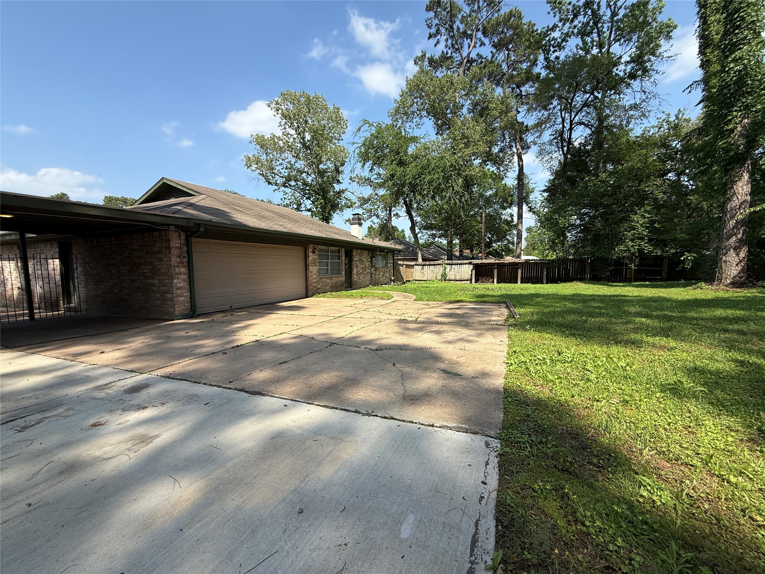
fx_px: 309
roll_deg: -0.3
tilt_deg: -2.6
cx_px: 382
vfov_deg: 85.7
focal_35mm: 14
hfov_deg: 102.1
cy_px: 287
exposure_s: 1/1259
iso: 50
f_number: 2.2
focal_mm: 2.22
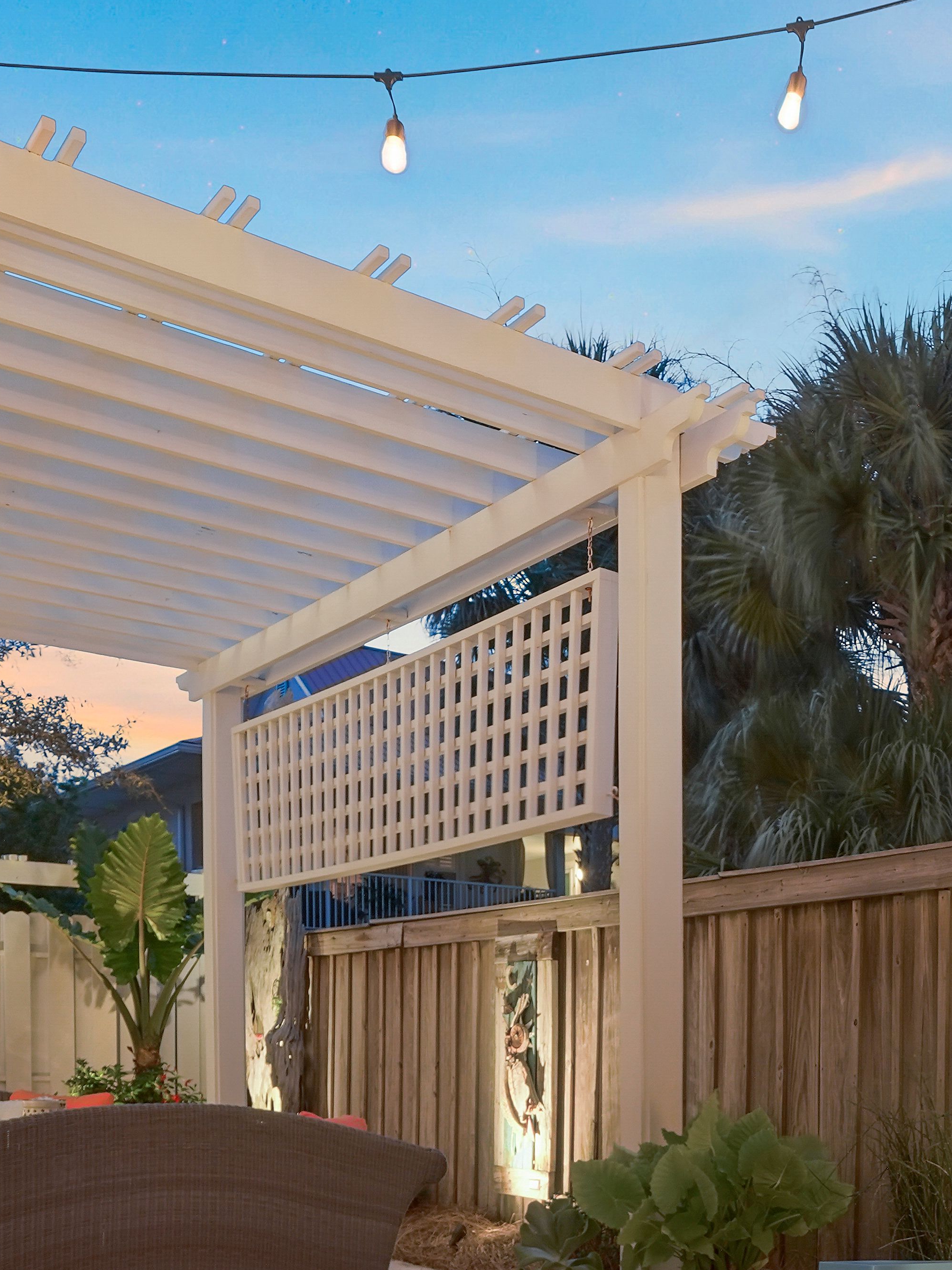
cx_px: 984
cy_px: 1083
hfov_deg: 32.6
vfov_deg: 43.7
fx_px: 1467
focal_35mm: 40
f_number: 7.1
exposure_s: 13
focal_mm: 14
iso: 400
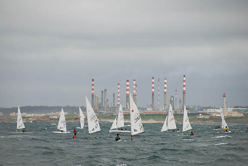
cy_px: 83
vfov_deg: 5.4
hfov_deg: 8.1
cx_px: 124
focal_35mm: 255
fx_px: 1758
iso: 200
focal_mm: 170
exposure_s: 1/800
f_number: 7.1
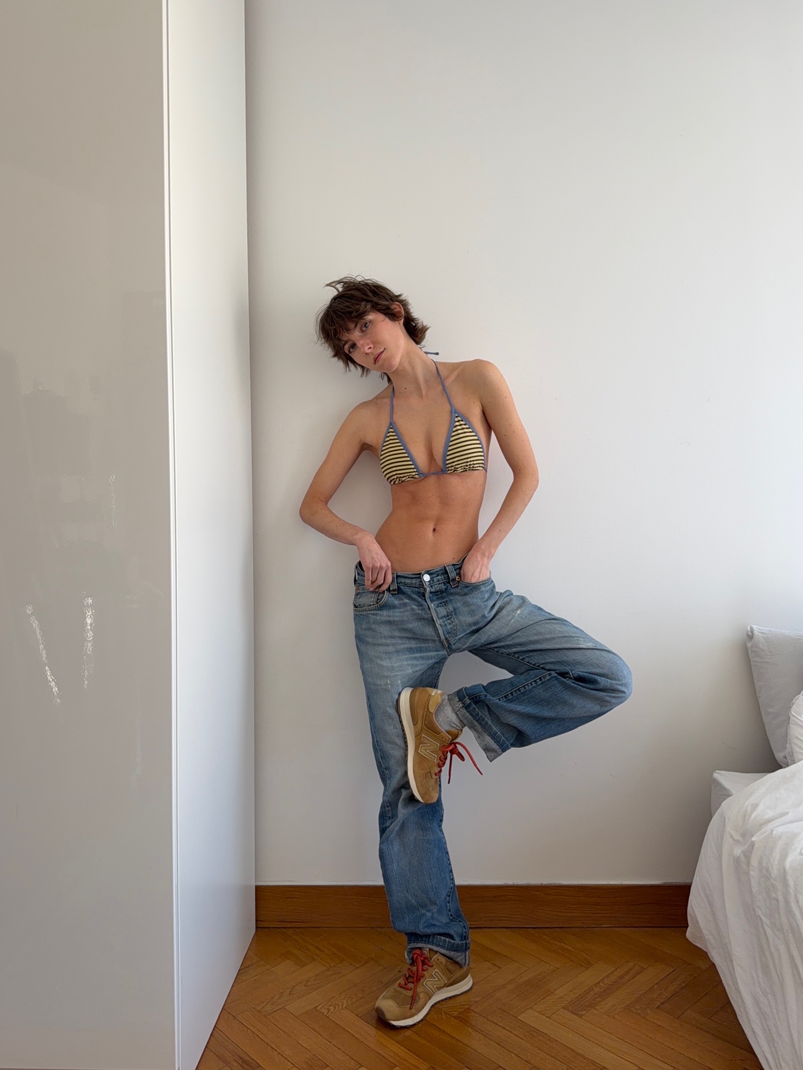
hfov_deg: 54.9
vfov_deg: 69.4
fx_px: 773
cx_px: 408
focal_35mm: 25
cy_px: 556
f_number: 1.78
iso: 50
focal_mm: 6.76
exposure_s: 1/121
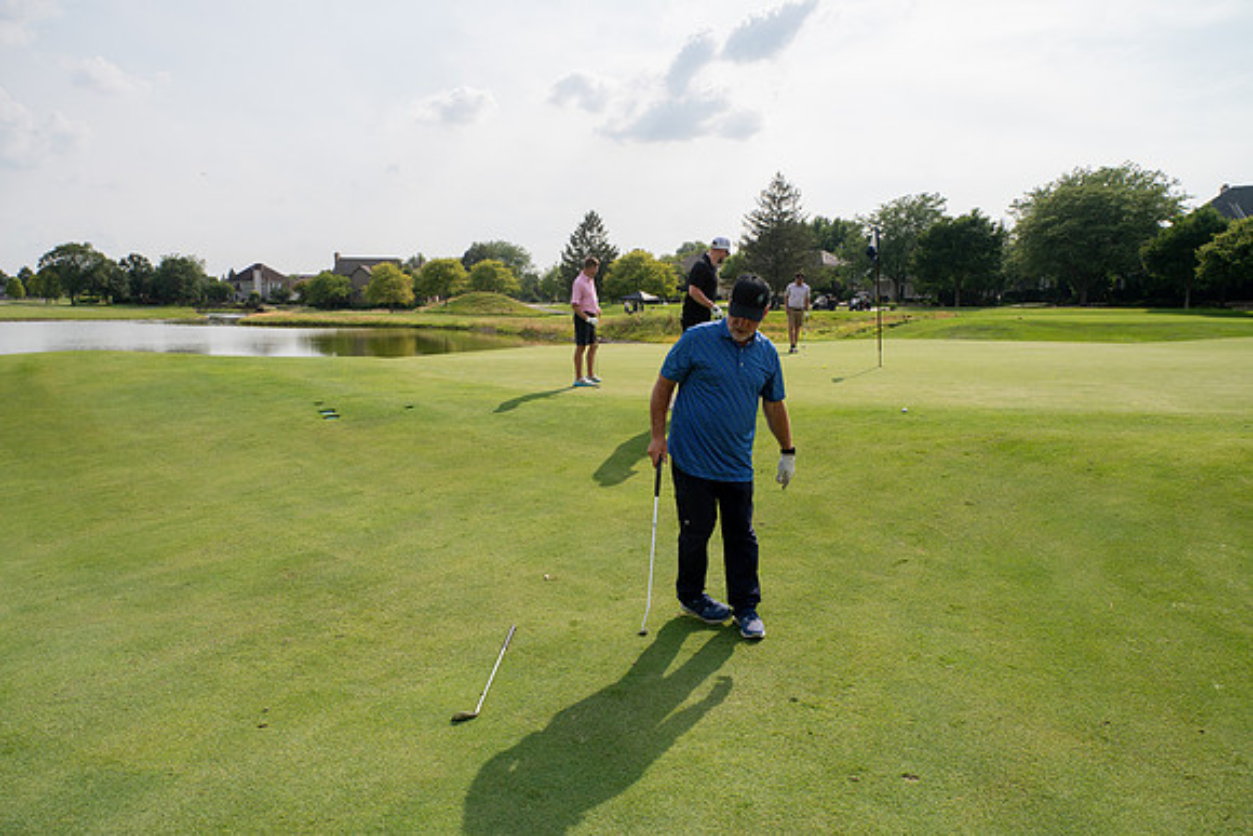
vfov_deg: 53.1
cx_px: 626
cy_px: 418
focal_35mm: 24
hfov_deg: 73.6
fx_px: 837
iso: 250
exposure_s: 1/2500
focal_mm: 24
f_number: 6.3
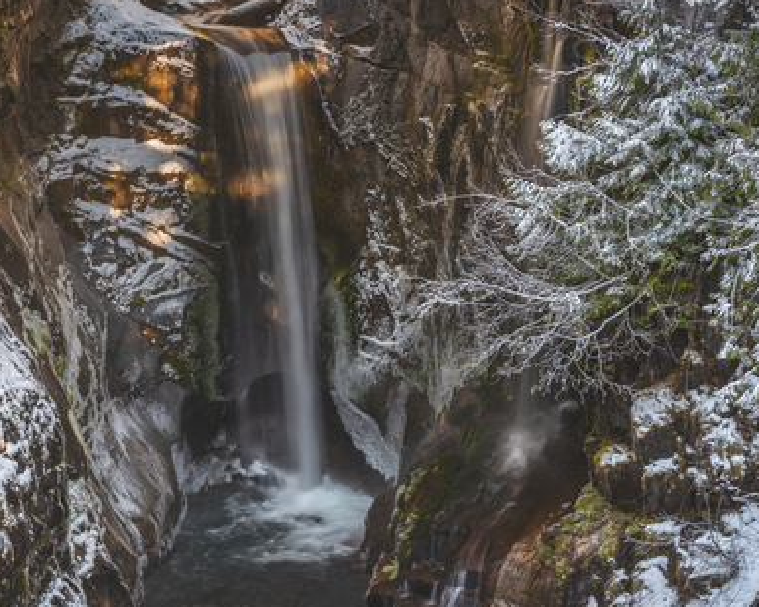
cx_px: 326
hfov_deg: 26.0
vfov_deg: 21.0
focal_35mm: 73
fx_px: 1640
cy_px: 354
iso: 50
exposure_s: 1/5
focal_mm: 50
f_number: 8
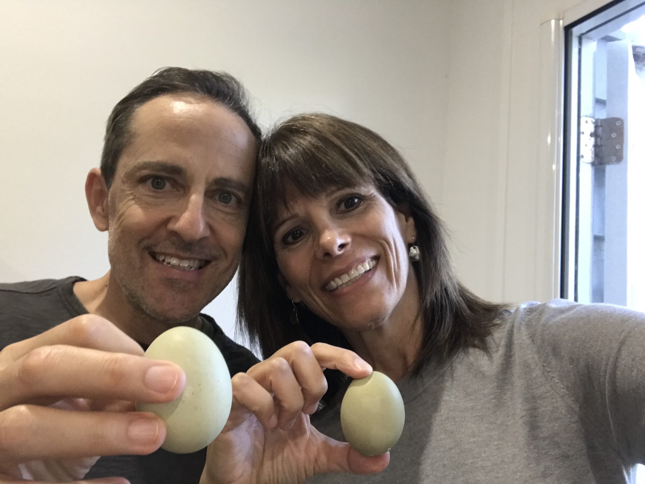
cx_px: 322
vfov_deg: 44.2
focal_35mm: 32
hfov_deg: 56.8
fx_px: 597
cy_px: 242
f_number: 2.2
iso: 125
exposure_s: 1/30
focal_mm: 2.87
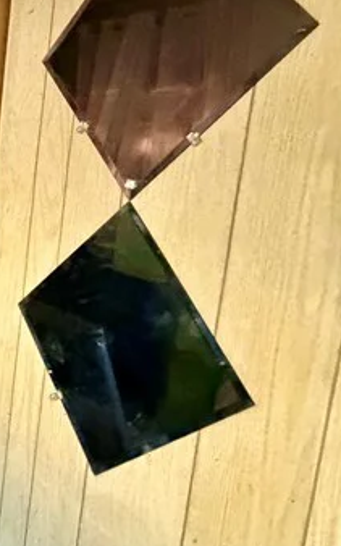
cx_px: -396
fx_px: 670
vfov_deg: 44.2
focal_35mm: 45
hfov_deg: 17.1
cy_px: 233
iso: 1250
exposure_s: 1/60
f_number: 2.2
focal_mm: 2.22
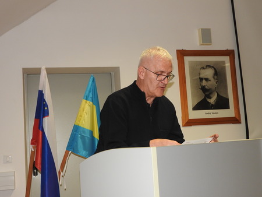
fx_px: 379
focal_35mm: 50
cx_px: 131
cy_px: 98
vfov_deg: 29.1
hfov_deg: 38.2
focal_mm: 9
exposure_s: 1/30
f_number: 4
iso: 200
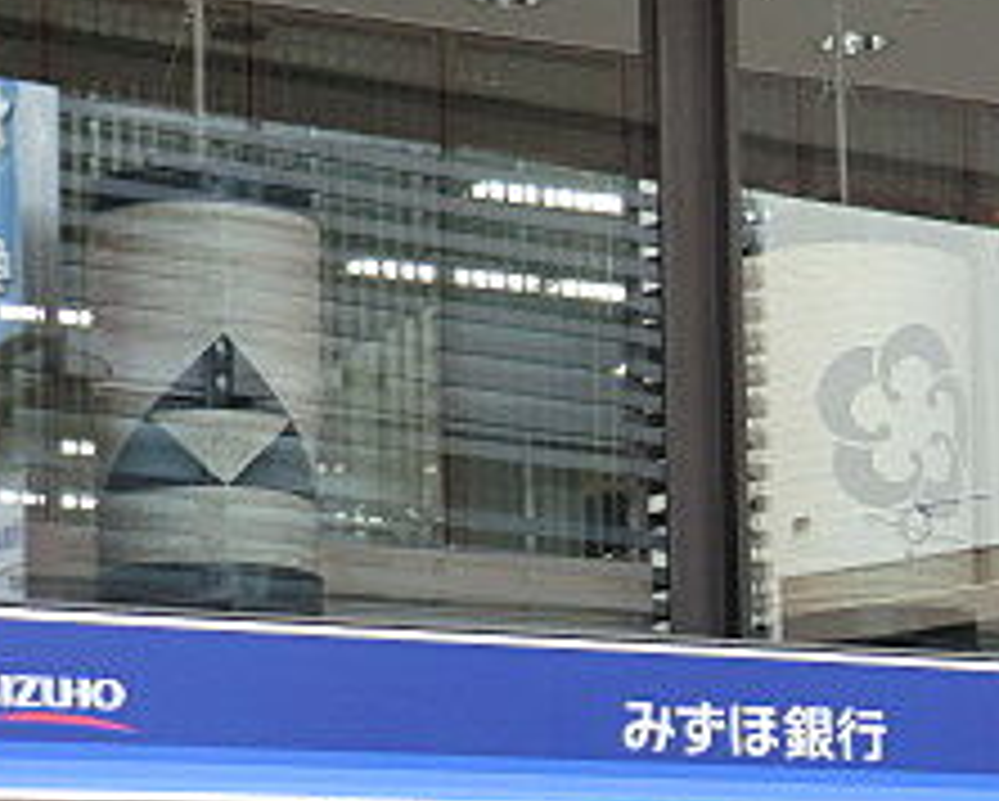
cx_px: 1156
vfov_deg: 11.6
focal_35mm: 132
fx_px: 3906
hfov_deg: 14.2
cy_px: 756
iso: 80
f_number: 4
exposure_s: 1/60
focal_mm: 8.4
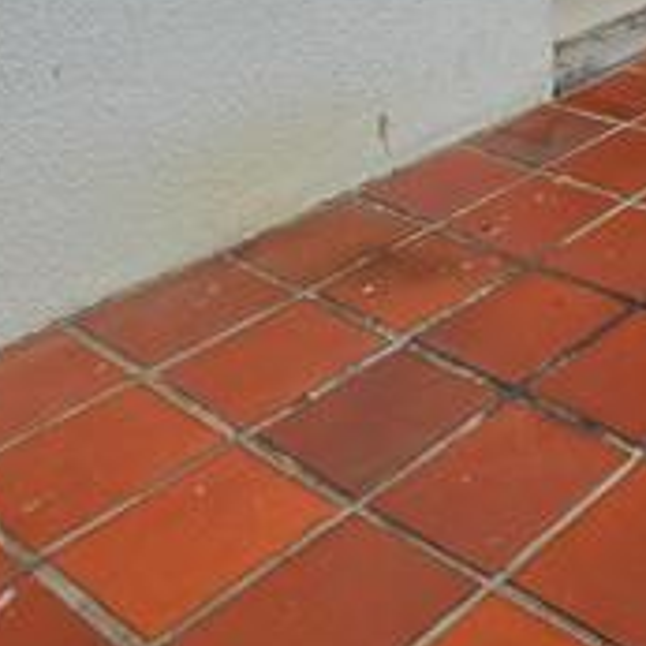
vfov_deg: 26.1
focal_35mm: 53
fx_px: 1119
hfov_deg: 26.0
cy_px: -250
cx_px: 900
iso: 32
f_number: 1.9
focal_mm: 2.2
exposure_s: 1/1433
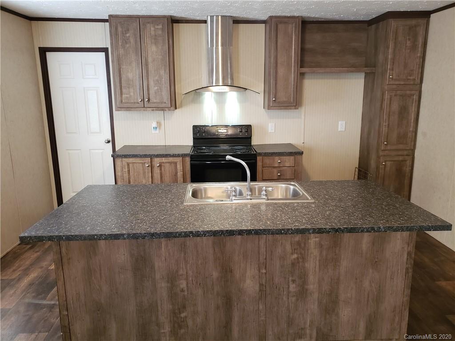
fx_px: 342
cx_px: 228
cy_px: 170
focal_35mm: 26
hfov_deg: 67.3
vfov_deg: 53.1
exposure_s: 1/30
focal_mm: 4.3
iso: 250
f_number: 1.5
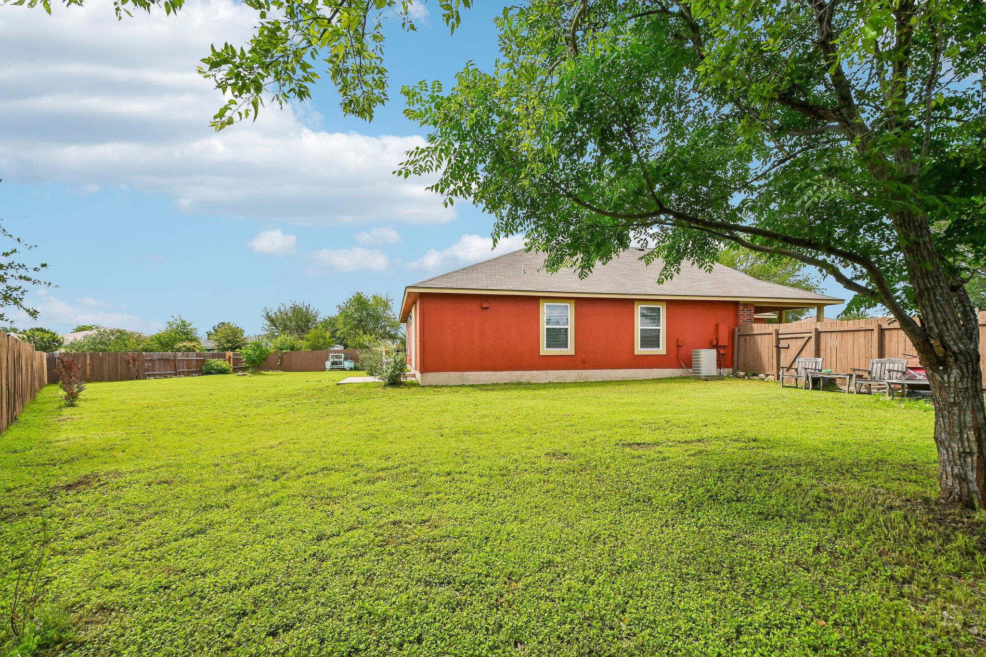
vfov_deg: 77.3
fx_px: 411
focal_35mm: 15
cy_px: 328
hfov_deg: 100.4
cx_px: 493
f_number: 8
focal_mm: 10
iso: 400
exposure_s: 1/1250
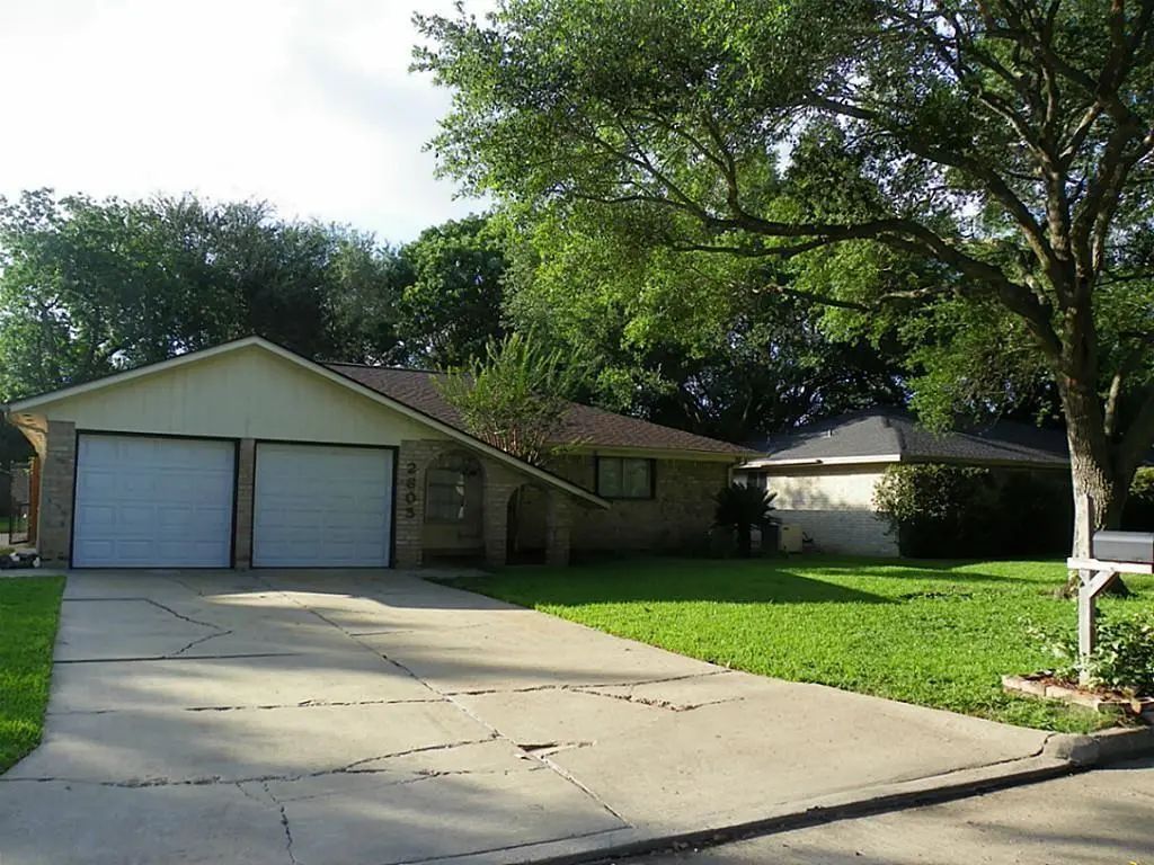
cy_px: 432
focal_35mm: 29
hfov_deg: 61.7
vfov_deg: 48.2
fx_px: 967
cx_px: 577
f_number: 4
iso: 64
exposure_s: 1/200
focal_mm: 5.2
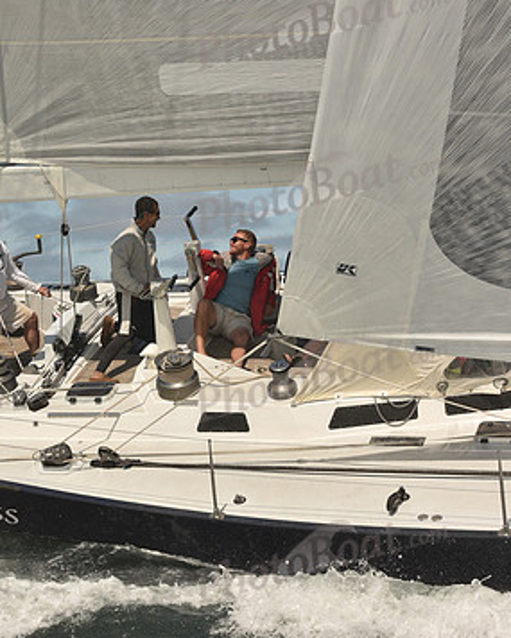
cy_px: 307
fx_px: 2022
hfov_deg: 14.3
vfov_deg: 17.9
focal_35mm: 107
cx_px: 104
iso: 320
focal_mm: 70
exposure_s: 1/1000
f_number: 8
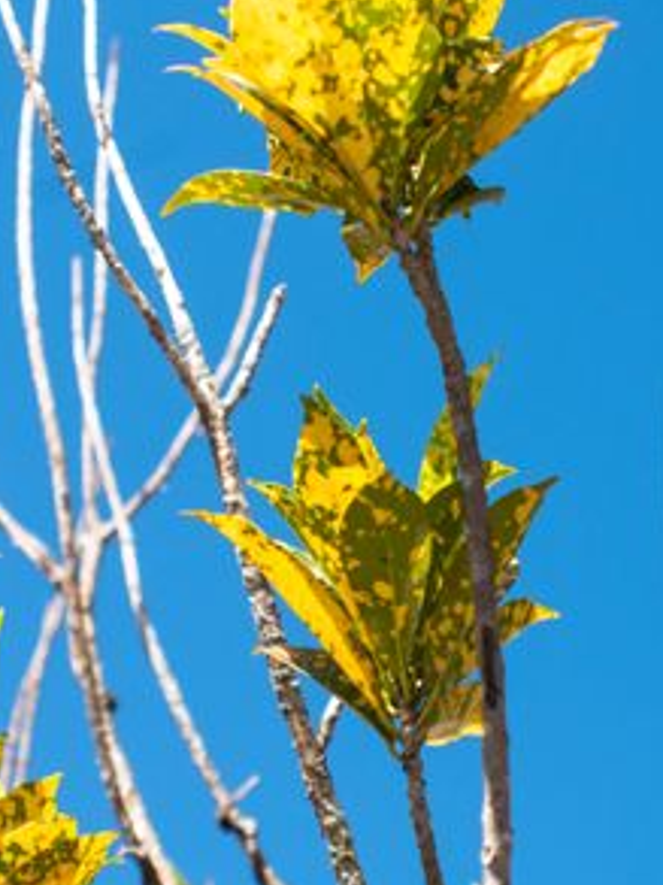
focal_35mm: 139
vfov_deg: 14.2
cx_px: 271
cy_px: 412
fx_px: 3546
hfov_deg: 10.7
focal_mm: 55
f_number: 6.3
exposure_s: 1/500
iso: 200
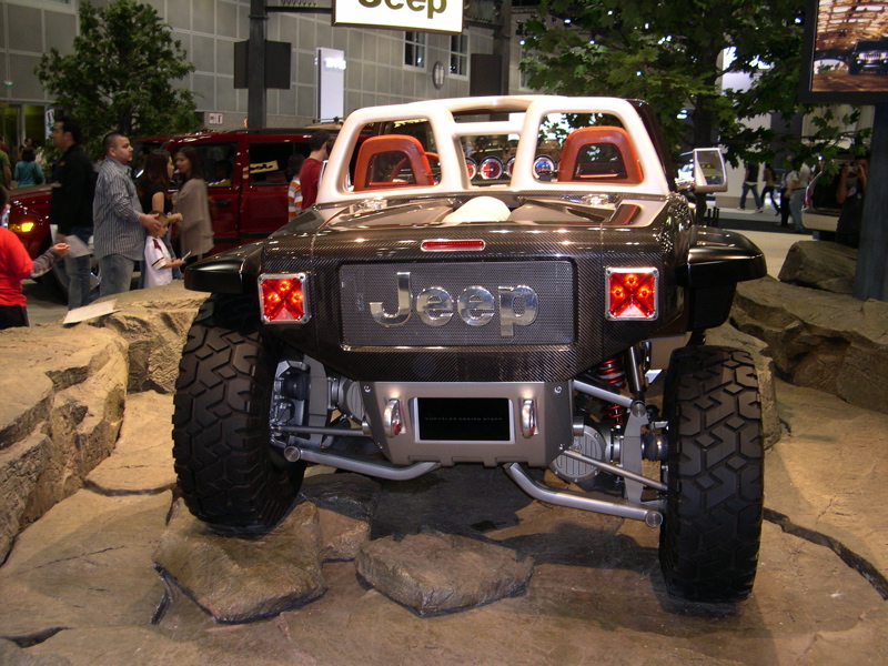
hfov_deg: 49.0
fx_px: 975
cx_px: 444
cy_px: 333
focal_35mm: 38
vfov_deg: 37.7
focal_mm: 8
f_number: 2.8
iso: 142
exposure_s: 1/30
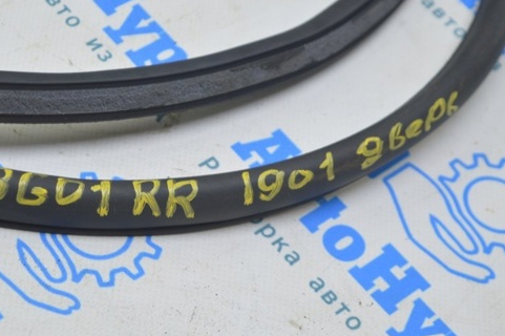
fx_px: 1537
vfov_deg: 12.5
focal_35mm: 110
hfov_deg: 18.6
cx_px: 177
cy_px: 172
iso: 400
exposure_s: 1/20
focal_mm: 55
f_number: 5.6
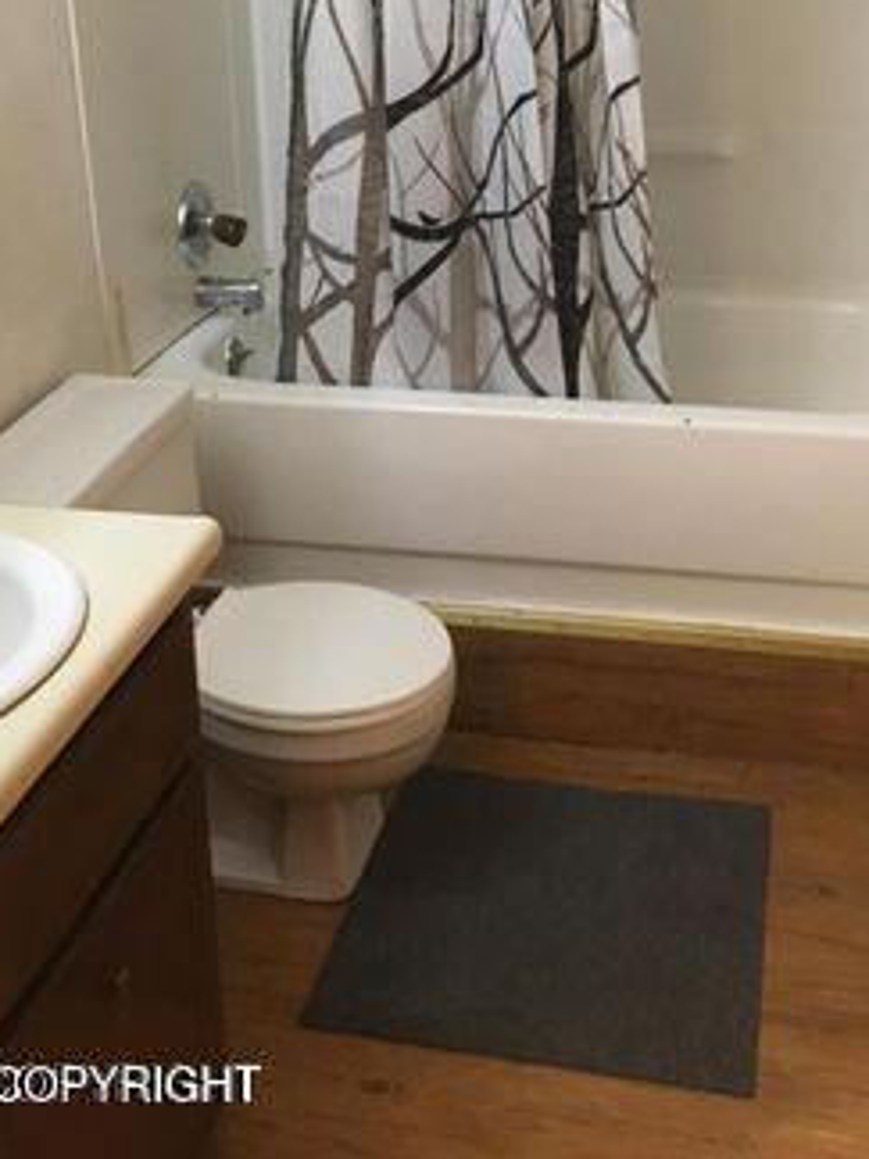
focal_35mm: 43
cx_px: 461
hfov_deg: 33.6
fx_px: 1439
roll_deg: +2.6
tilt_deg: -14.0
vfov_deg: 42.6
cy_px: 304
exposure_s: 1/15
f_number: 2.2
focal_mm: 4.15
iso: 200
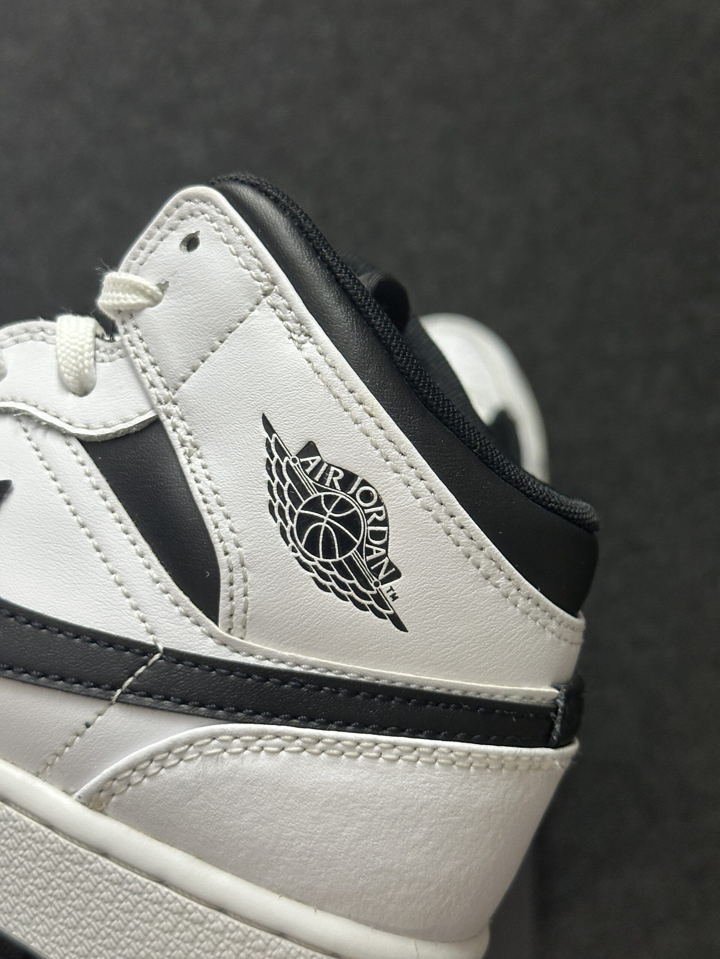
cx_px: 360
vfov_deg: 39.7
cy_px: 480
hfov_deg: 30.3
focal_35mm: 48
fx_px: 1331
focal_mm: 6.86
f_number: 1.78
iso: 250
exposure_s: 1/51
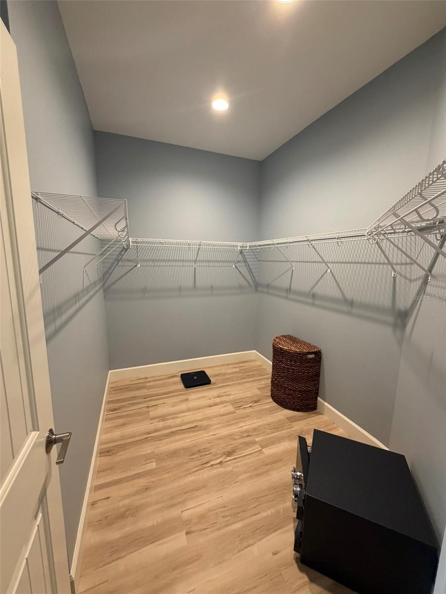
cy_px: 297
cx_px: 223
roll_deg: -1.5
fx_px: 241
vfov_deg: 102.1
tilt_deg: -9.1
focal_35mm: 14
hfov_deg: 85.7
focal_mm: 2.22
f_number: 2.2
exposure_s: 1/60
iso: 320
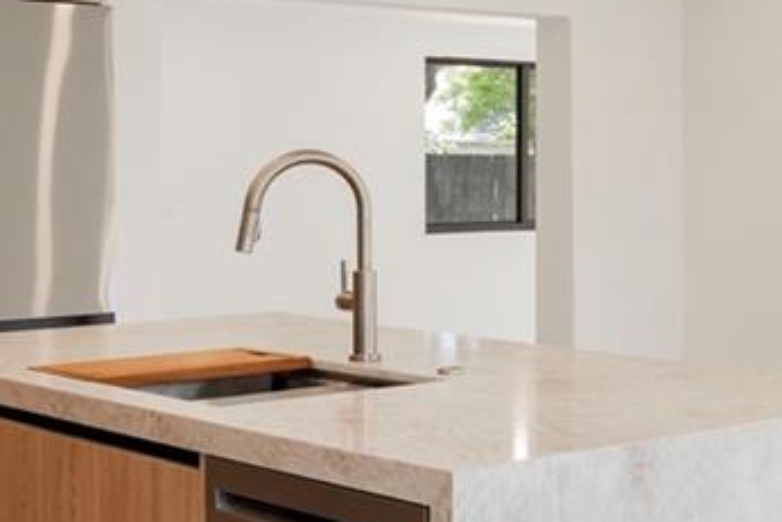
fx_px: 1658
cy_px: 160
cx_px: 940
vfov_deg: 17.8
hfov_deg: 24.1
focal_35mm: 76
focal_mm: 11
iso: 250
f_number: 6.3
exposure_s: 1/20
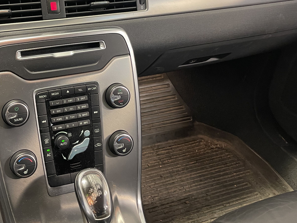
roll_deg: -2.7
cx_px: 74
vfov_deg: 33.5
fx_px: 360
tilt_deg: -28.3
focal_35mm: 42
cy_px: 48
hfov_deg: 43.4
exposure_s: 1/50
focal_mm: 5.1
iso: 500
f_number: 1.6
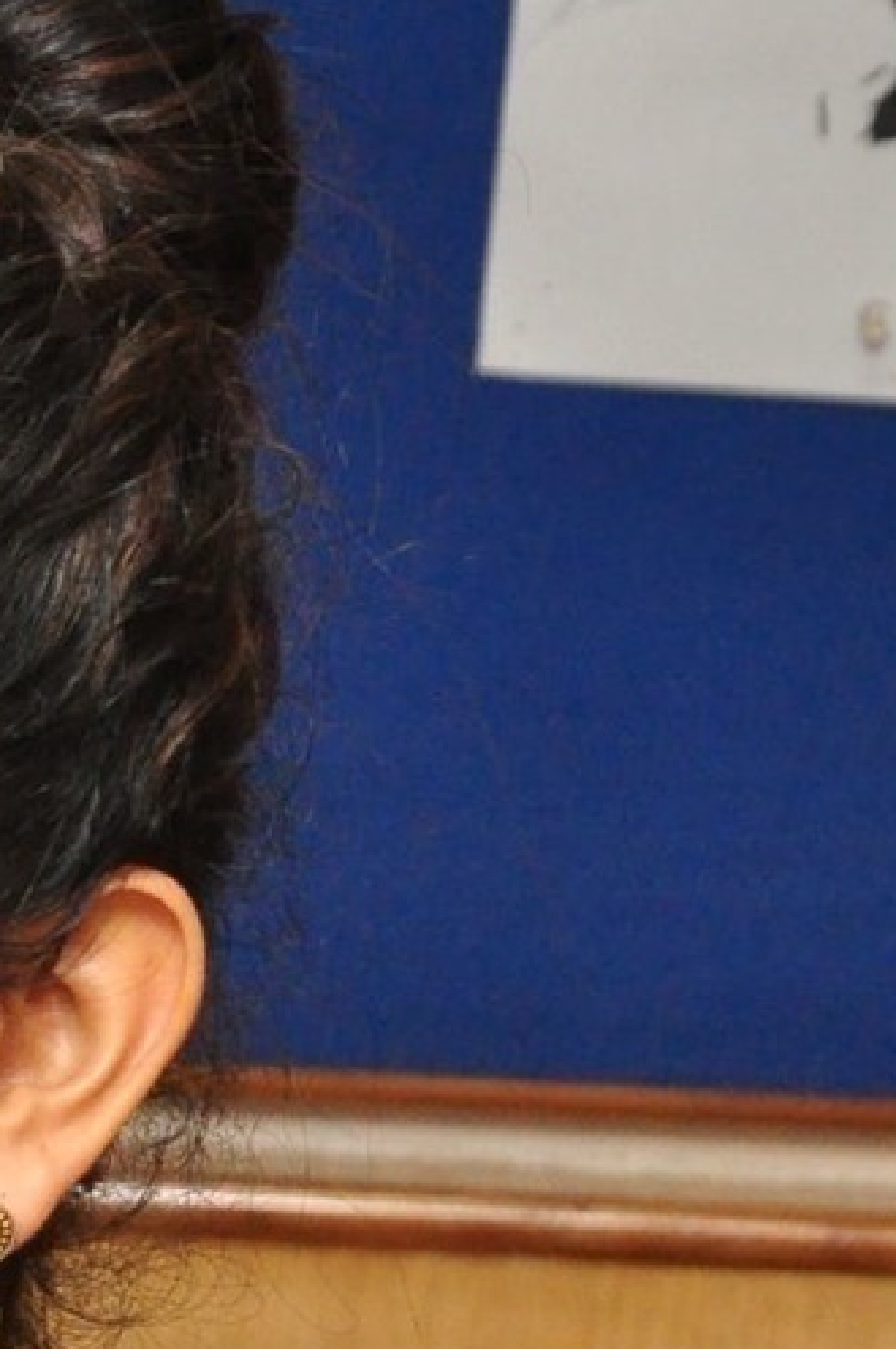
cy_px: 2146
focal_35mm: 316
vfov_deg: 6.4
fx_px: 11829
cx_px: -396
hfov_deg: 4.3
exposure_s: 1/125
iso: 1600
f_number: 8
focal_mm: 58
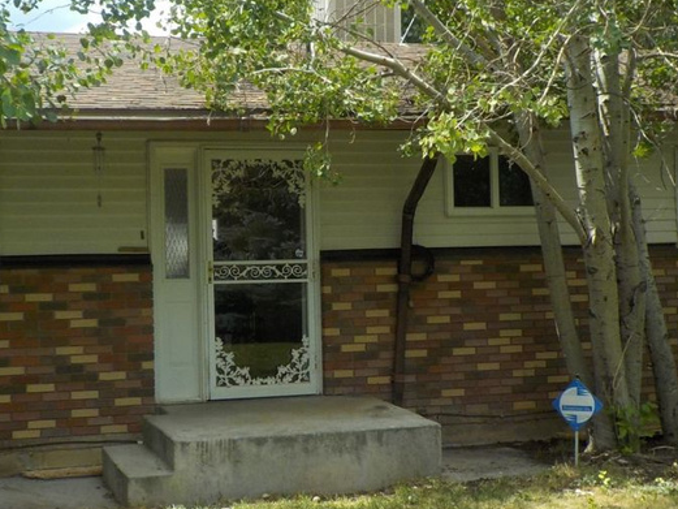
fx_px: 1156
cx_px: 312
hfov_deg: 32.7
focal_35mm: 59
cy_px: 233
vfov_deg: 24.8
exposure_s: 1/800
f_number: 3.3
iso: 125
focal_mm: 4.1
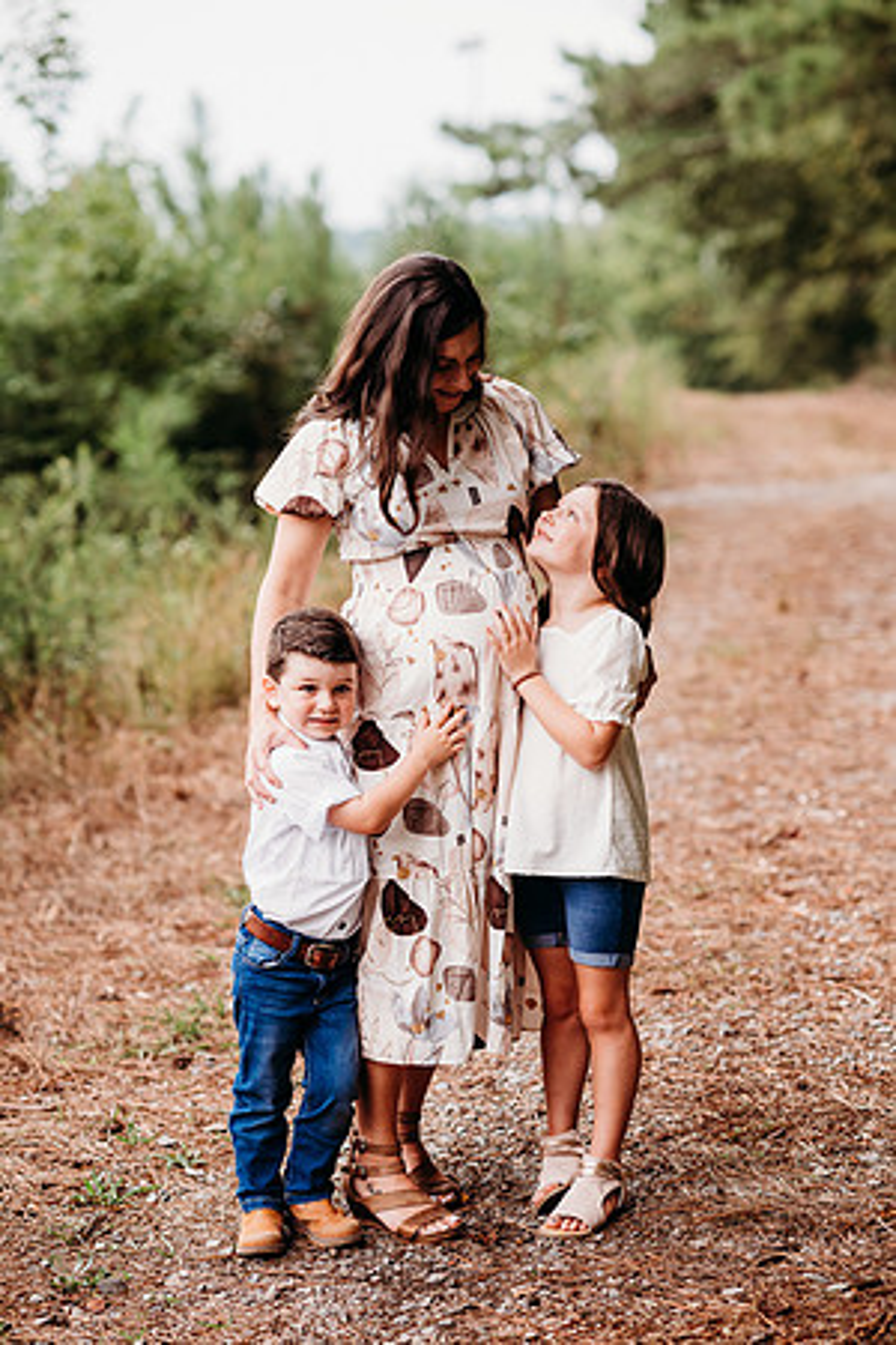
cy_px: 672
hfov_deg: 16.1
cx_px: 448
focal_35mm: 85
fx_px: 3173
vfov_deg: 23.9
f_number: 2.5
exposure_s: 1/200
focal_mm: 85
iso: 320
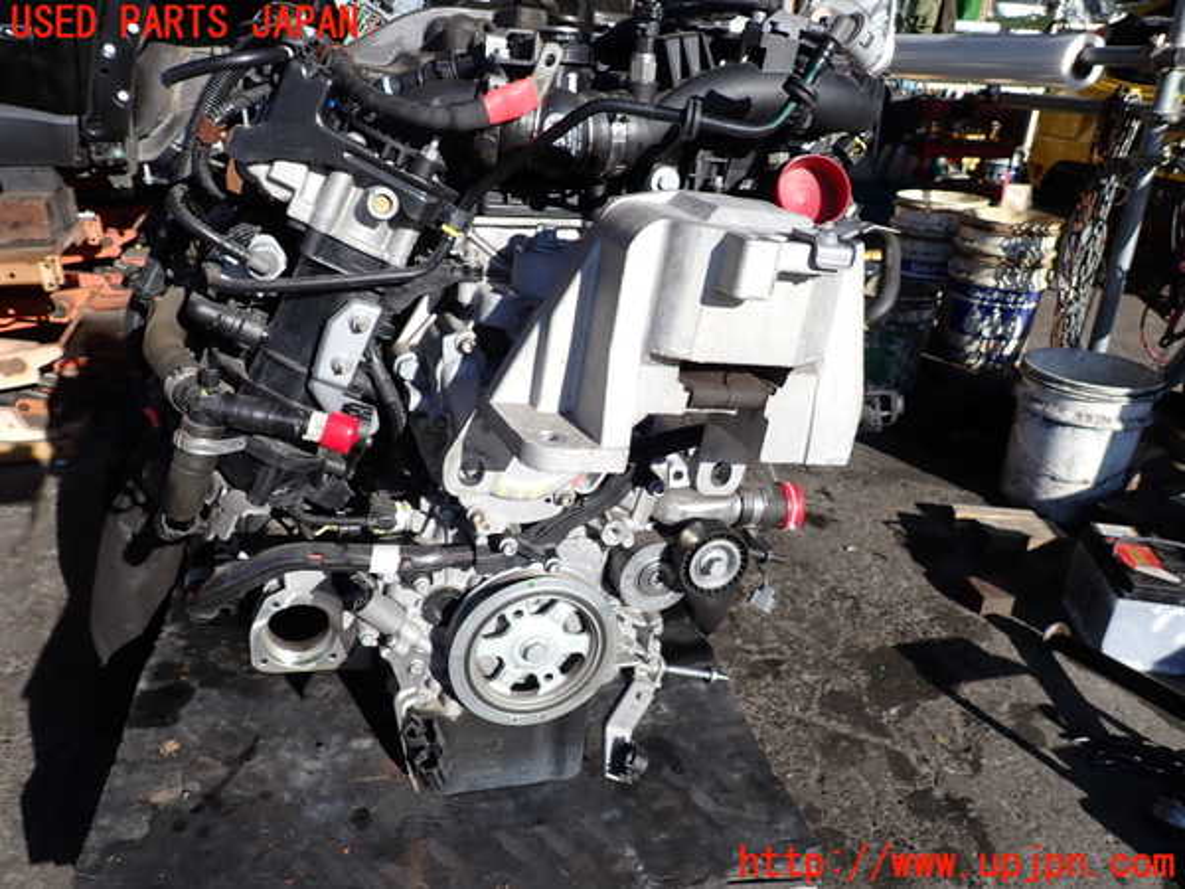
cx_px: 592
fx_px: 856
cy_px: 444
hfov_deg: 69.4
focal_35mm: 25
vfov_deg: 54.9
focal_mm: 4.5
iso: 100
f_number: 8
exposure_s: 1/125
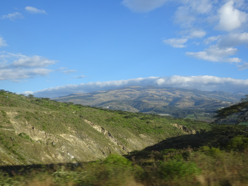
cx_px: 124
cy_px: 93
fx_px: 265
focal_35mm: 37
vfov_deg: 38.7
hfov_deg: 50.1
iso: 80
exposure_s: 1/160
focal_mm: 6.37
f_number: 4
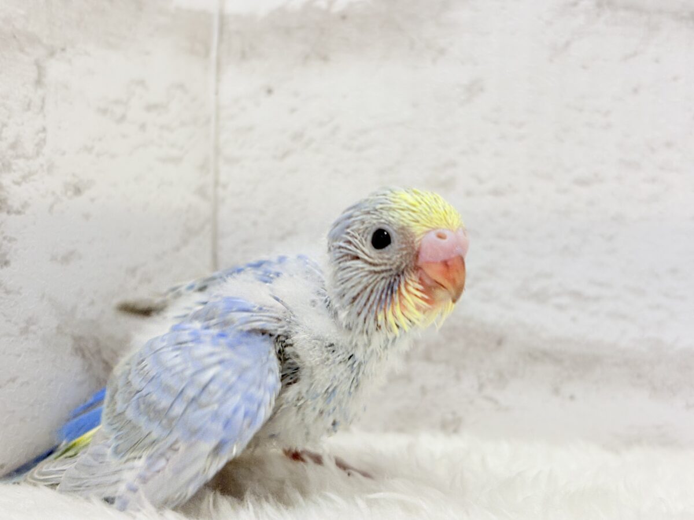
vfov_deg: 28.0
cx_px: 347
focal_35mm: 52
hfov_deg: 36.8
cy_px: 260
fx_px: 1043
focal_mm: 5.96
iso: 125
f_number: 1.6
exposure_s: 1/100
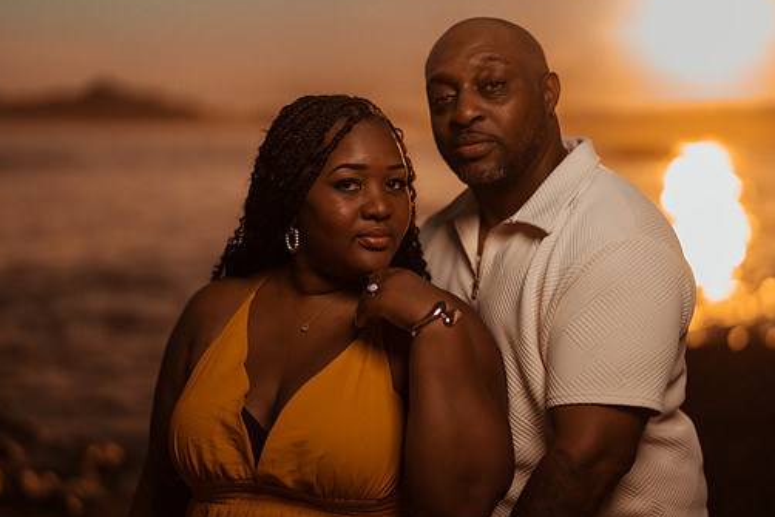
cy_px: 279
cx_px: 435
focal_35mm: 67
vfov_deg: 20.3
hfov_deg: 30.0
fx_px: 1443
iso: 100
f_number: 1.4
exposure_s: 1/8000
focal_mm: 58
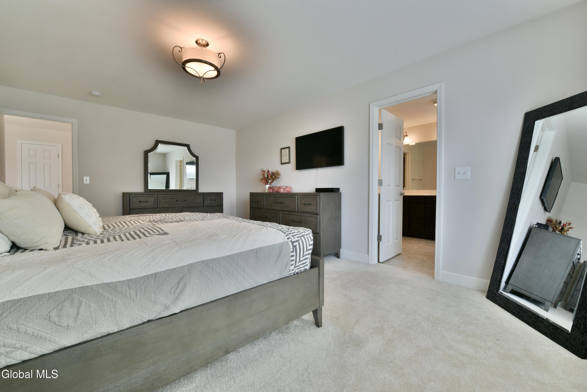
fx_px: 228
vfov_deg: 81.3
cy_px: 196
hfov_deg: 104.2
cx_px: 294
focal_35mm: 14
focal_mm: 14
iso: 800
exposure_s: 1/30
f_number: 11
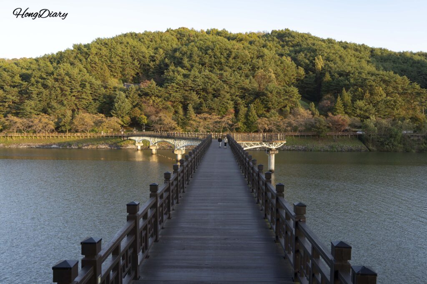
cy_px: 142
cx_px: 214
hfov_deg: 58.7
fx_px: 380
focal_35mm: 32
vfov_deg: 41.1
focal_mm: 32
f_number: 4.5
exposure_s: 1/60
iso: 125
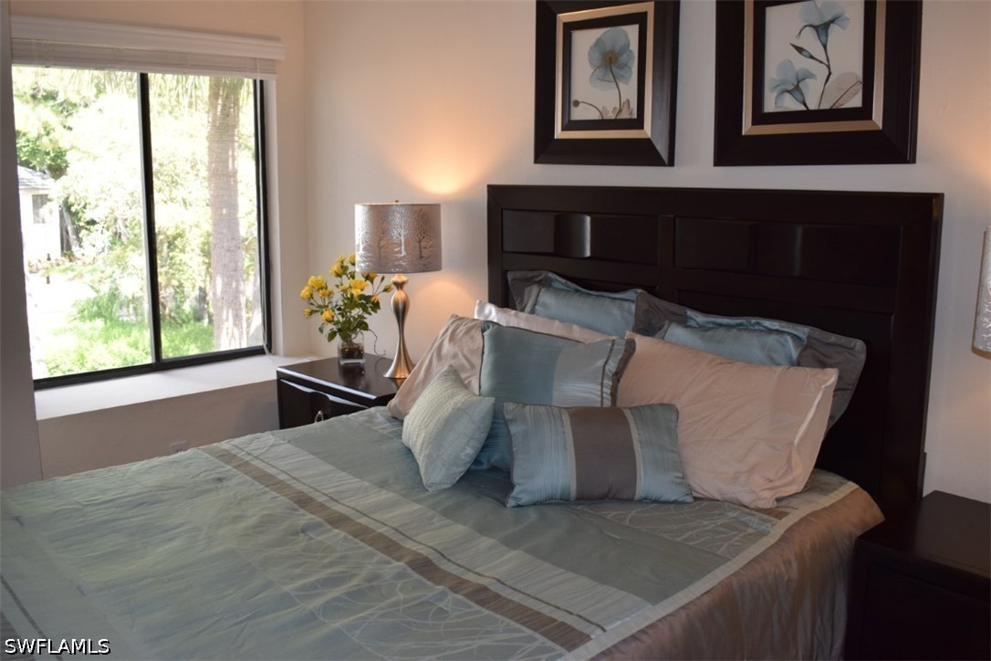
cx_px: 496
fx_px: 908
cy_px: 330
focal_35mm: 33
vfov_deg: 40.0
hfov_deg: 57.2
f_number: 5.6
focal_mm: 22
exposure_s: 1/125
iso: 800
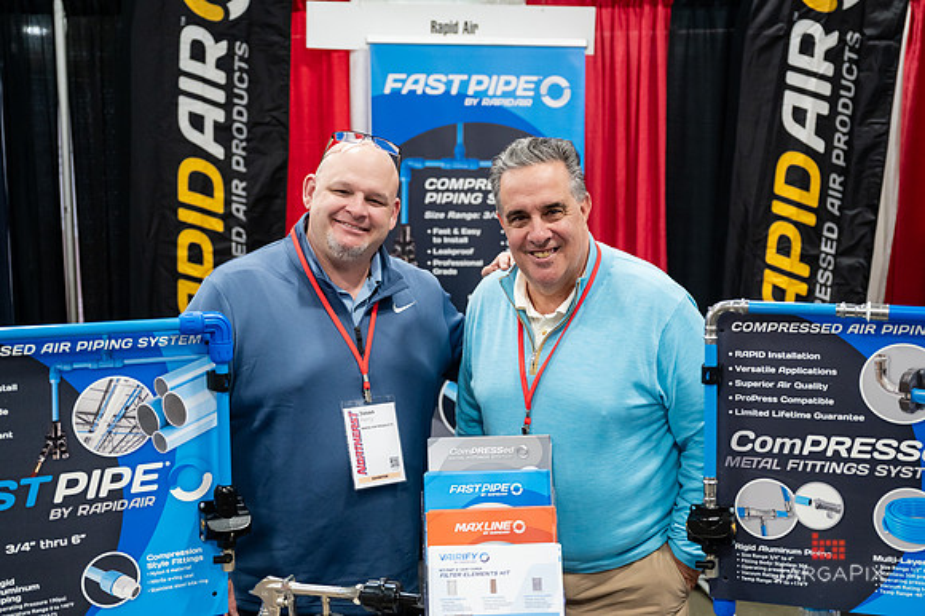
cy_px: 295
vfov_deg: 33.4
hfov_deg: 48.5
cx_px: 462
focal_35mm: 40
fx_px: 1027
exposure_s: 1/200
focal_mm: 38
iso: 3200
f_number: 3.2
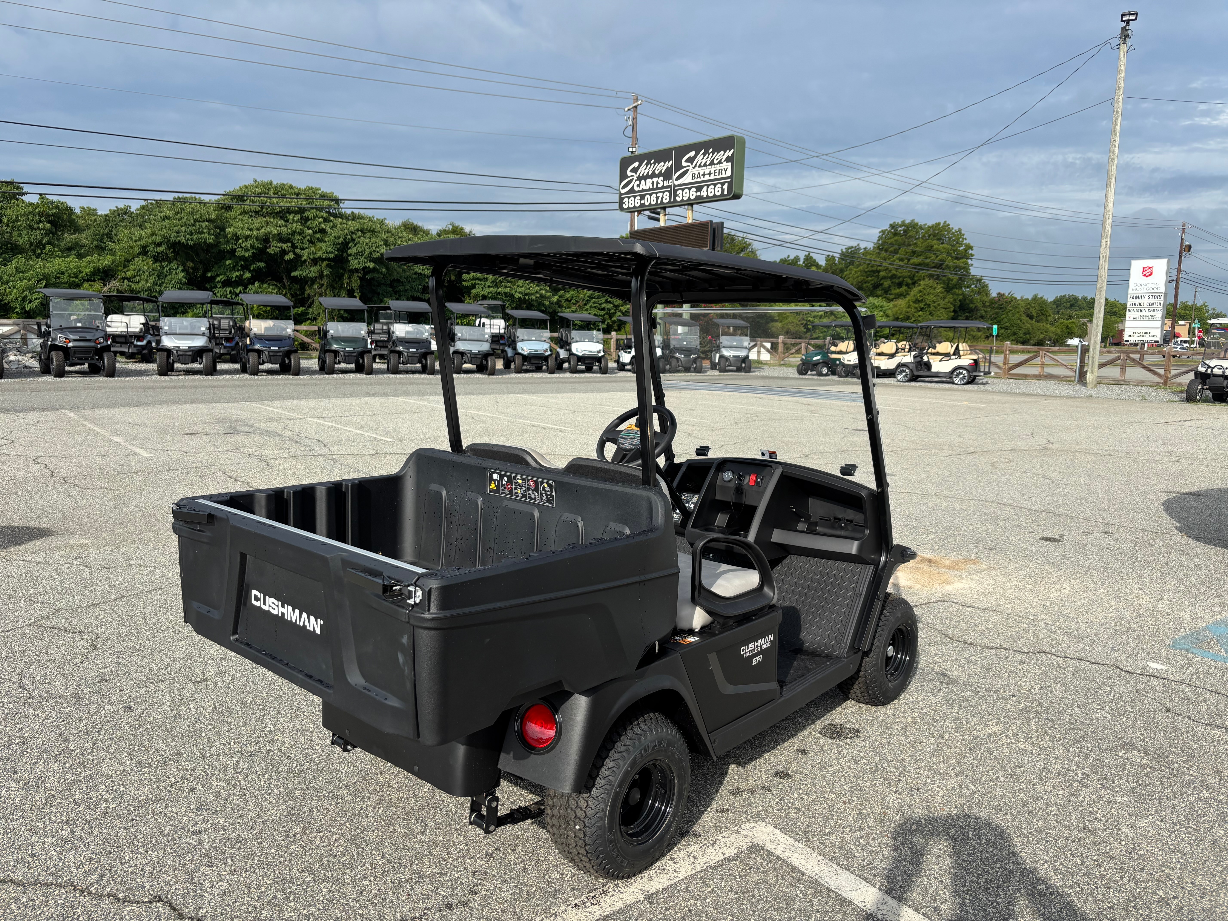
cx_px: 614
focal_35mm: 26
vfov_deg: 53.1
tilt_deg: -8.5
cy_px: 460
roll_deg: -1.5
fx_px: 922
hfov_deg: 67.3
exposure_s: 1/3021
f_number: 1.6
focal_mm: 5.96
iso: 50
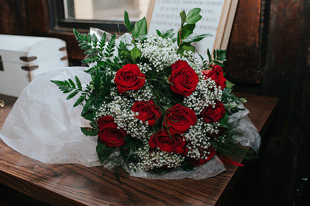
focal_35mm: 38
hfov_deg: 50.6
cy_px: 99
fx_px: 328
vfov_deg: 34.9
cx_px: 155
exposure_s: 1/200
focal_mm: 35
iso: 1000
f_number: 3.2
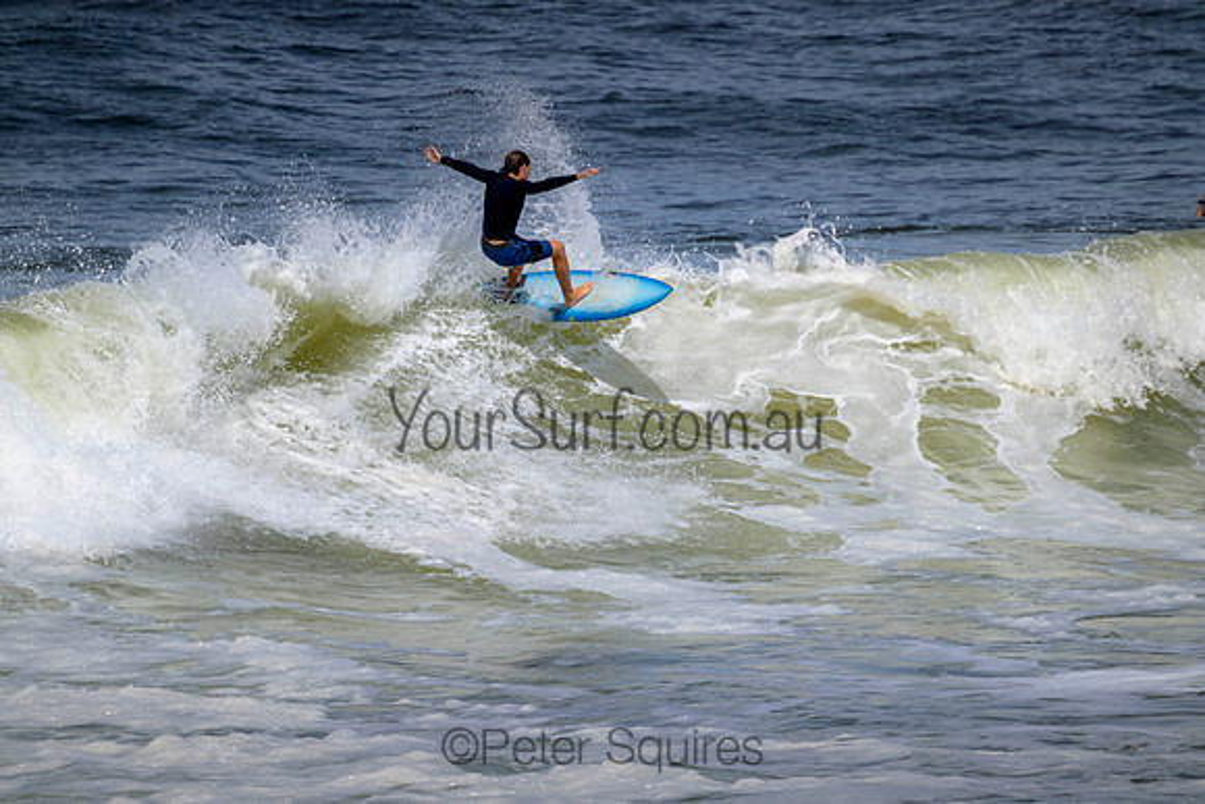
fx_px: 26783
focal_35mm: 800
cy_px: 402
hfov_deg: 2.6
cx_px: 602
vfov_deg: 1.7
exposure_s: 1/2000
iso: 400
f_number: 11
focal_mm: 800
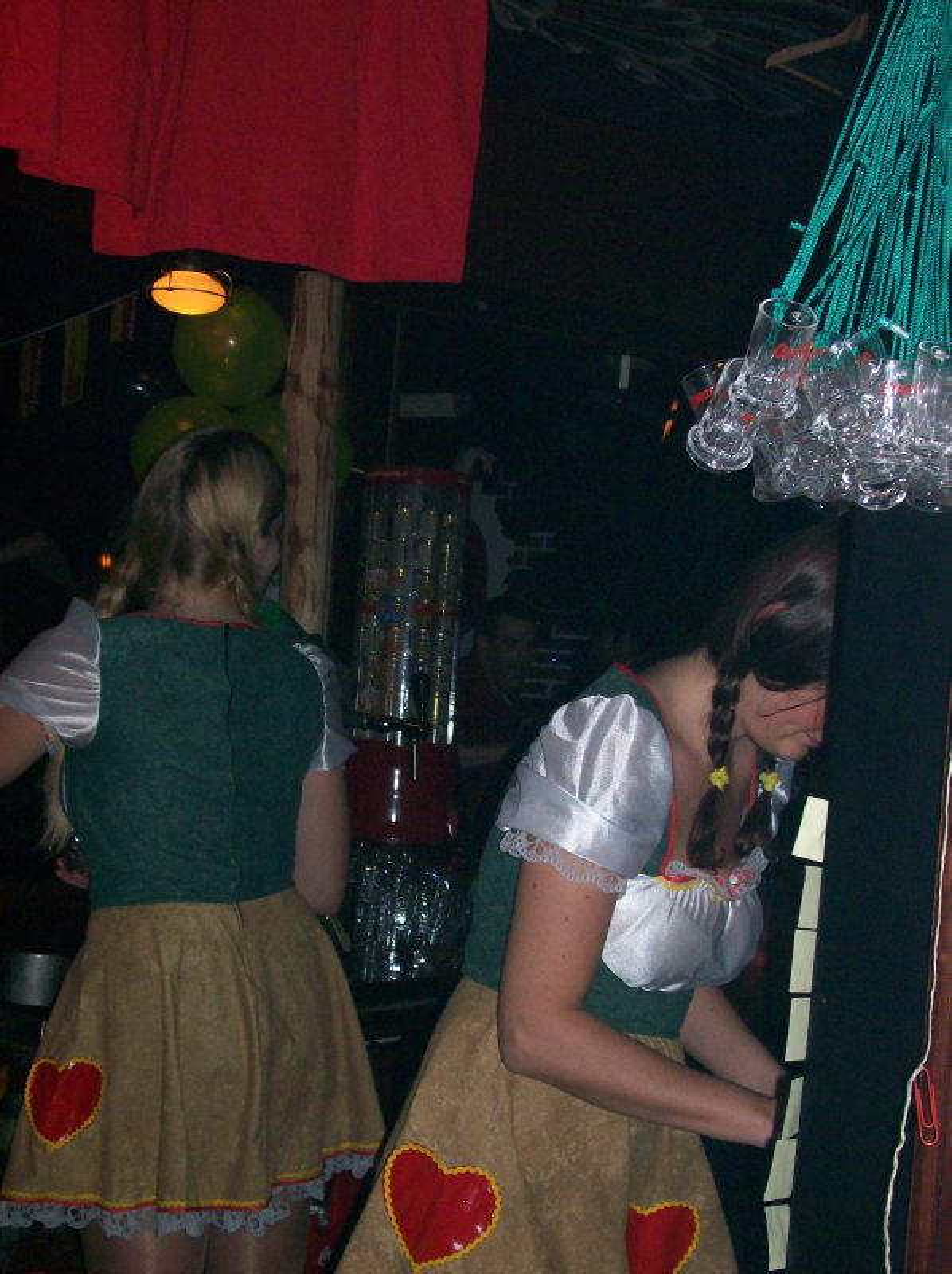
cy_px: 637
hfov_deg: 26.0
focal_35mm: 56
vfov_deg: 34.4
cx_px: 476
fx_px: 2058
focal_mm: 9.4
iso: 140
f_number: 3.4
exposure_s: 1/83.6
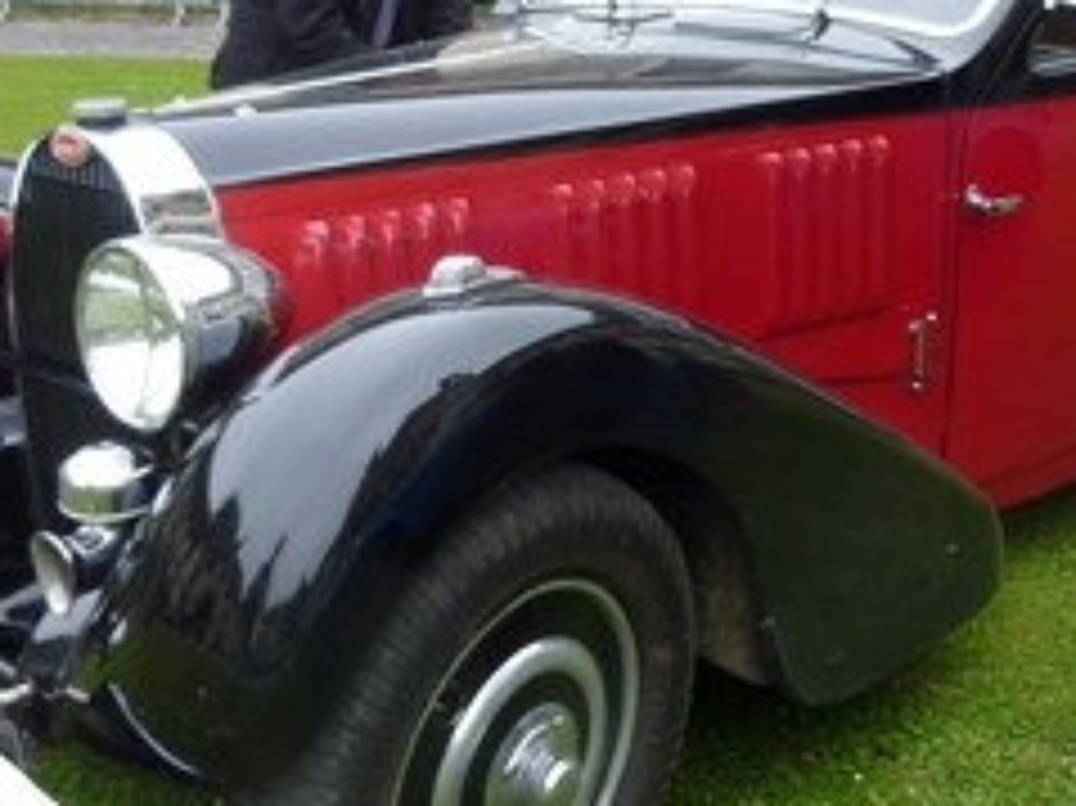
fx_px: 1647
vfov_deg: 27.3
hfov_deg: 36.2
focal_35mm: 53
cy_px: 270
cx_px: 502
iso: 80
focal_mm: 4.5
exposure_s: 1/60
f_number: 3.3
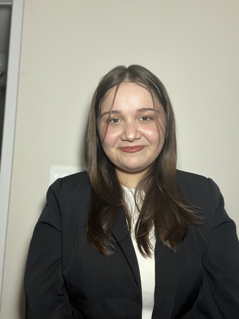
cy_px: 160
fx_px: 276
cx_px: 120
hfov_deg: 46.8
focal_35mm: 30
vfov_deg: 60.0
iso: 125
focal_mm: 2.71
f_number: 2.2
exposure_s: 1/50
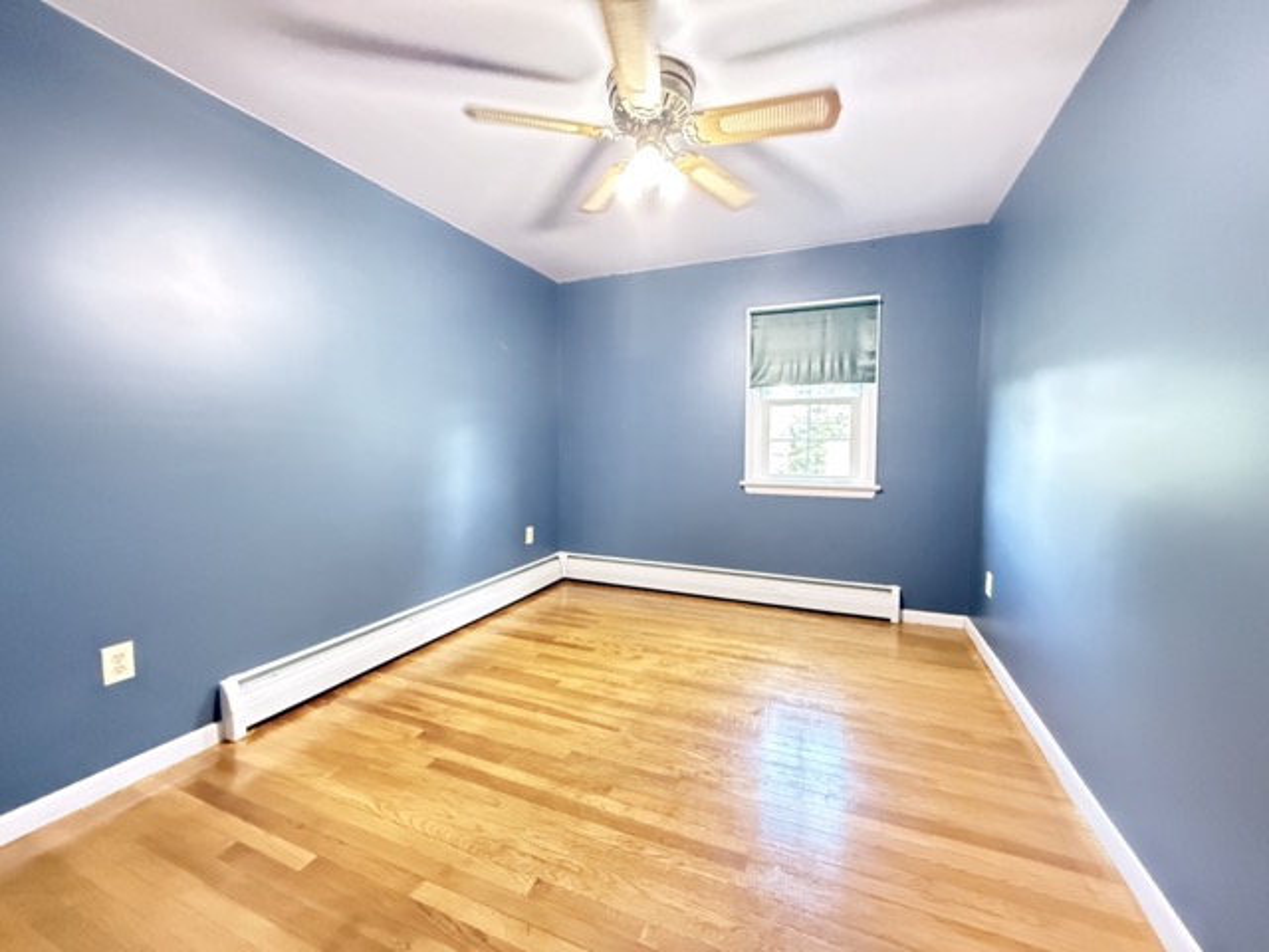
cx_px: 634
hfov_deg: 102.1
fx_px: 513
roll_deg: -0.5
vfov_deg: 85.7
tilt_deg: -2.6
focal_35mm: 14
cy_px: 476
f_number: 2.2
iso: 1250
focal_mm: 2.22
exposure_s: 1/30
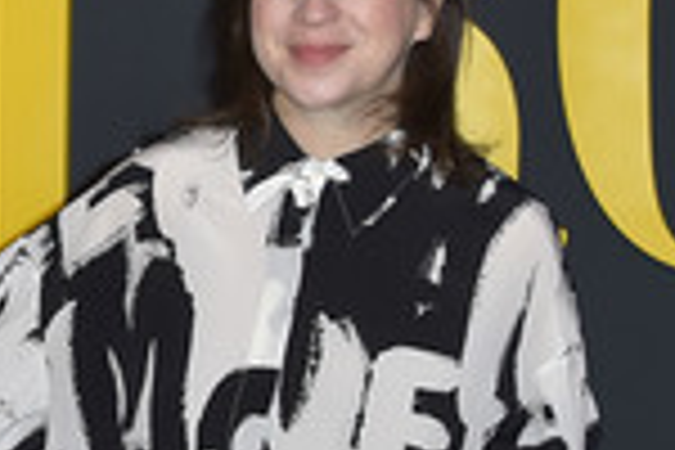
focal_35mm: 132
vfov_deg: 10.4
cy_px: 288
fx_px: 2475
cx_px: 4
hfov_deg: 15.3
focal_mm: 44
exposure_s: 1/250
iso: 320
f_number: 6.3
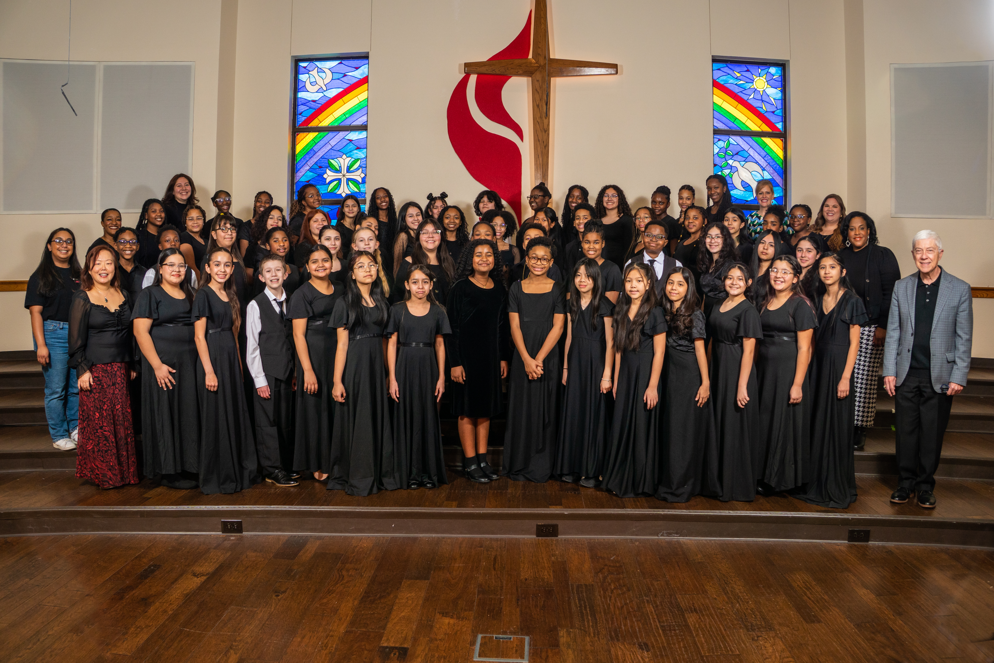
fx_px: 663
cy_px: 332
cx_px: 497
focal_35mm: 24
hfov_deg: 73.7
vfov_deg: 53.1
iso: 200
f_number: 4.5
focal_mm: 16
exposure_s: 1/60
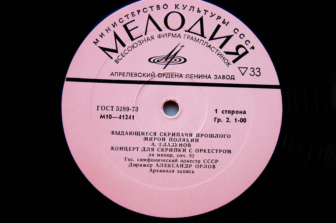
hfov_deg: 37.9
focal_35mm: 52
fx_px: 490
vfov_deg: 25.7
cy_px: 112
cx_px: 168
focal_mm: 35
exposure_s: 1/90
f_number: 5
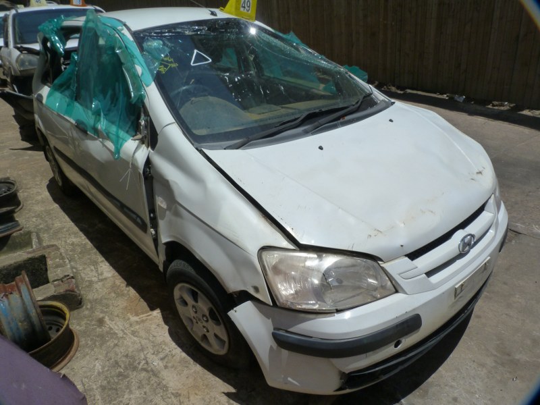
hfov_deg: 69.4
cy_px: 202
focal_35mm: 25
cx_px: 270
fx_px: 390
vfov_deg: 54.9
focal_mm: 4.5
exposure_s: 1/1000
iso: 125
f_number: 5.6
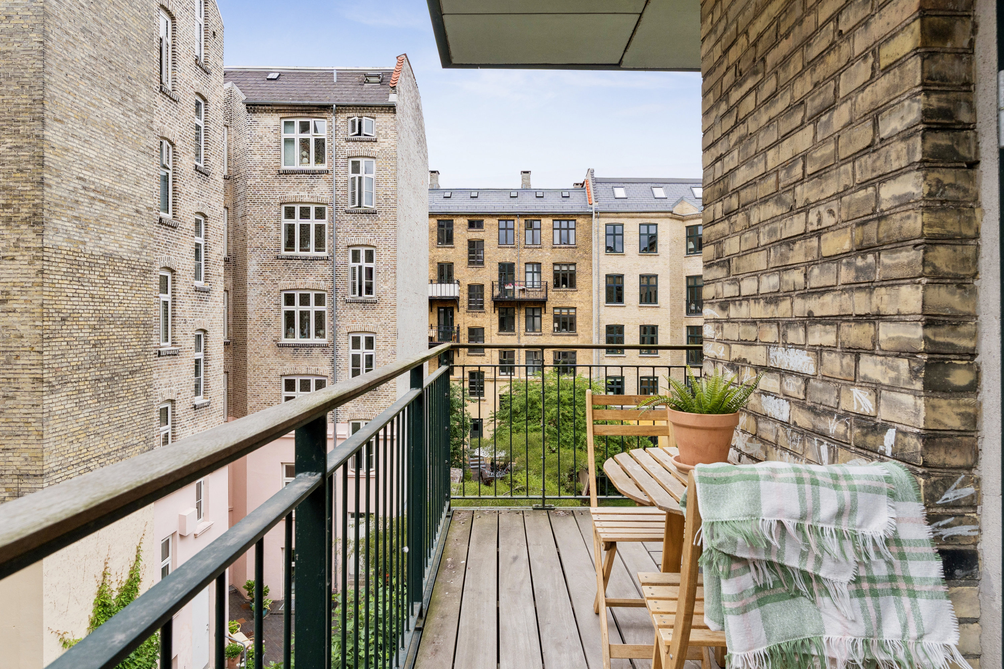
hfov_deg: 87.2
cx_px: 502
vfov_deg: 64.8
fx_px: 527
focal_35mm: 19
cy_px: 334
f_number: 7.1
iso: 400
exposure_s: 1/250
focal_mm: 12.6
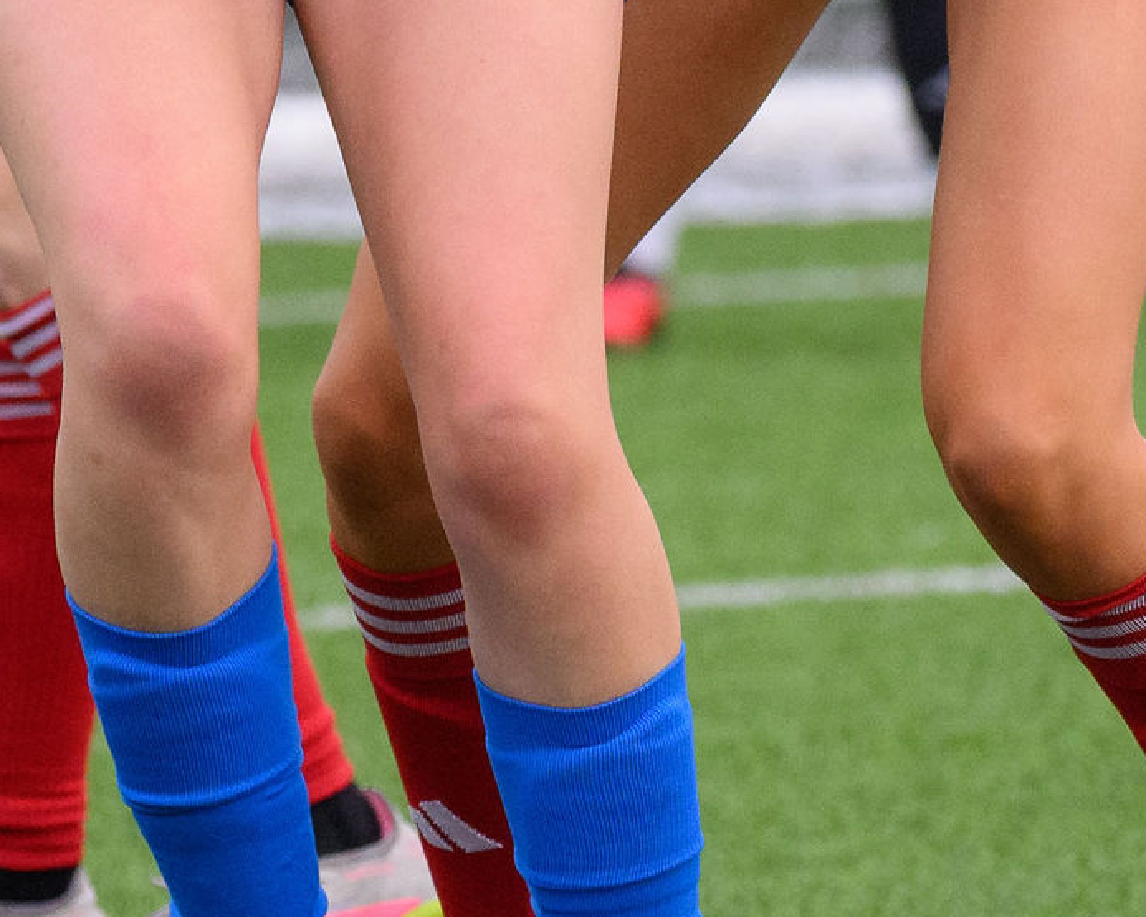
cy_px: -162
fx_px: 45332
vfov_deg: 1.2
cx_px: 1002
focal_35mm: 1336
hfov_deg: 1.4
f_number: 5
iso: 1400
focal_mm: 220
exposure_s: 1/1250
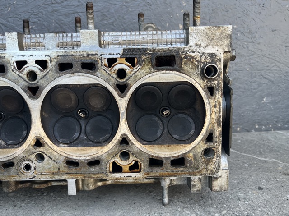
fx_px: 217
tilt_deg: -10.2
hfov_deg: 67.3
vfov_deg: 53.0
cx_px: 144
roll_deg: +1.8
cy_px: 108
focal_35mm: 26
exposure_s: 1/145
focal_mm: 5.1
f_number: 1.6
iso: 32
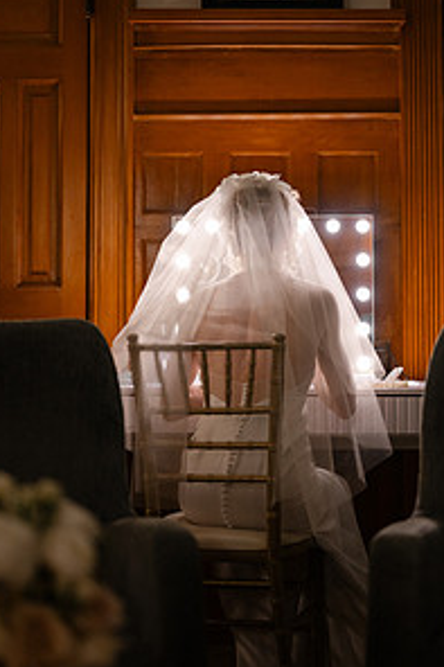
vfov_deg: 26.5
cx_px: 252
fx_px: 1408
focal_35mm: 76
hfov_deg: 17.9
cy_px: 205
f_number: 1.8
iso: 250
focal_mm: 50
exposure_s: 1/160
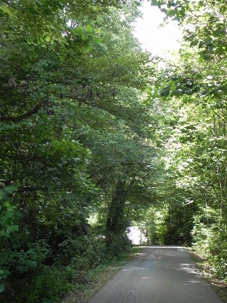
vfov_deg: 42.0
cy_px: 164
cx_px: 129
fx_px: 393
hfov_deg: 32.2
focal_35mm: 45
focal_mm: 6.6
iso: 160
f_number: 3.2
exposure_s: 1/180
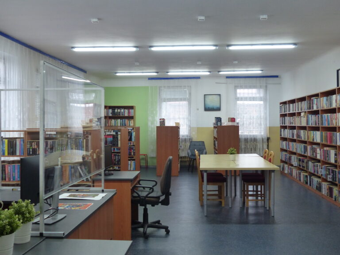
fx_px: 363
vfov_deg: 38.7
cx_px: 170
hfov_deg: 50.1
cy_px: 128
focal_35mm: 37
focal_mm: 6.6
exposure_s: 1/60
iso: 320
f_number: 2.8
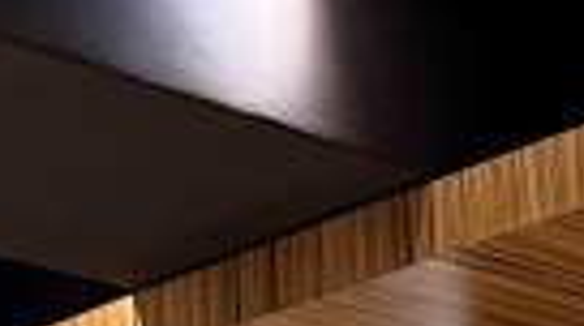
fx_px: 2381
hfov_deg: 12.9
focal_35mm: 154
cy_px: 939
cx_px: -399
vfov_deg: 7.1
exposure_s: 1/60
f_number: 1.78
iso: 400
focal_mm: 6.76
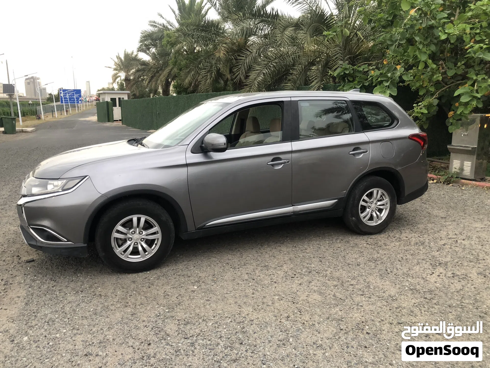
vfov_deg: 49.7
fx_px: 396
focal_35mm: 28
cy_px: 184
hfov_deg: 63.4
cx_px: 245
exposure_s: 1/30
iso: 25
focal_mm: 3.99
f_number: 1.8
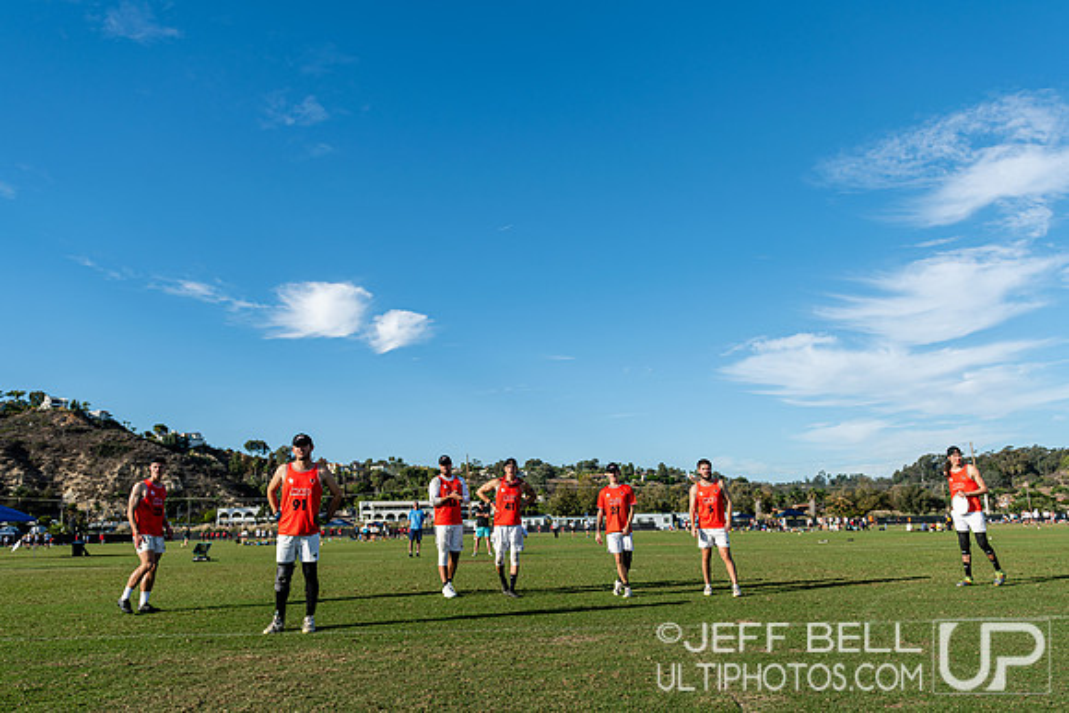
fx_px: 828
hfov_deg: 65.7
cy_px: 365
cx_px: 534
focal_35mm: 28
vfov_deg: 46.6
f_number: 4
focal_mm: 24
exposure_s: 1/1250
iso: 100
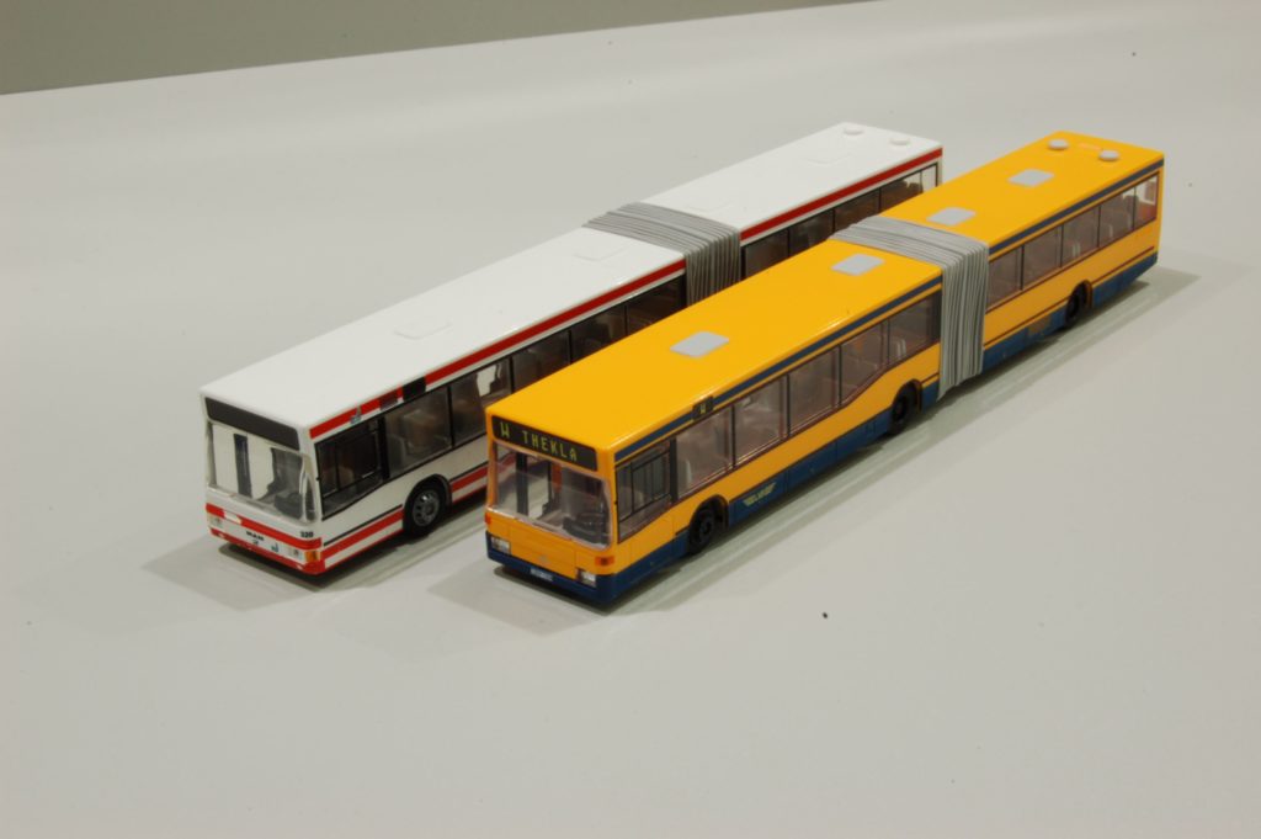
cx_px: 630
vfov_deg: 19.7
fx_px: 2415
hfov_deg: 29.3
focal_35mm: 69
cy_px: 420
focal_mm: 46
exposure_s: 1
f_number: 29
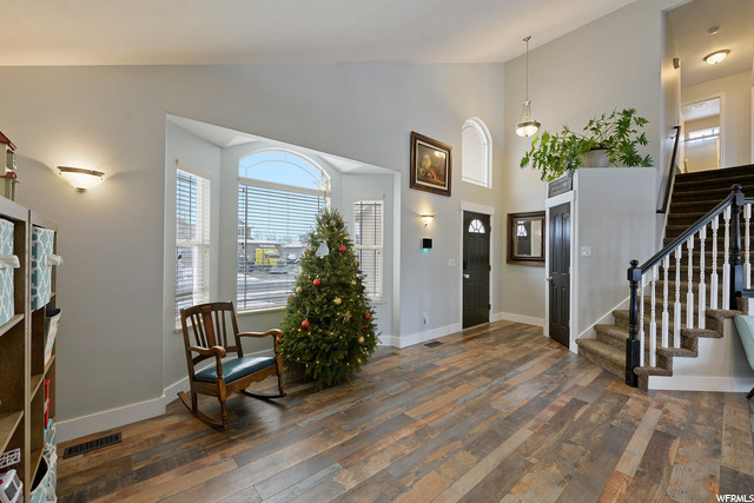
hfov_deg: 104.2
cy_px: 252
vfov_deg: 81.2
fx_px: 293
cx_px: 377
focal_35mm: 14
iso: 400
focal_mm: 14
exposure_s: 1/2.5
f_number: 8
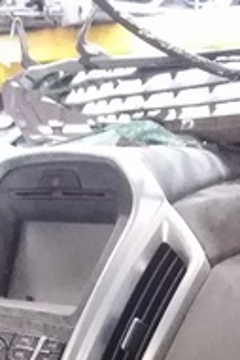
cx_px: 146
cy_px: 494
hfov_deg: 13.3
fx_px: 1032
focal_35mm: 103
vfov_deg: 18.2
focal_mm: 3.46
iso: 2010
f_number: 2.2
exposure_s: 1/12
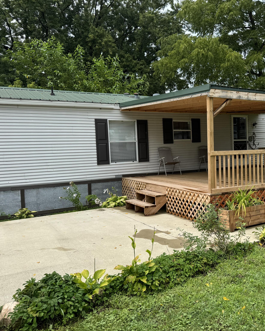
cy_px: 164
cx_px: 197
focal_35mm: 32
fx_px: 314
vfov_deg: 55.7
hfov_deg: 44.4
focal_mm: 6.76
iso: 80
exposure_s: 1/2710
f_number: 1.78
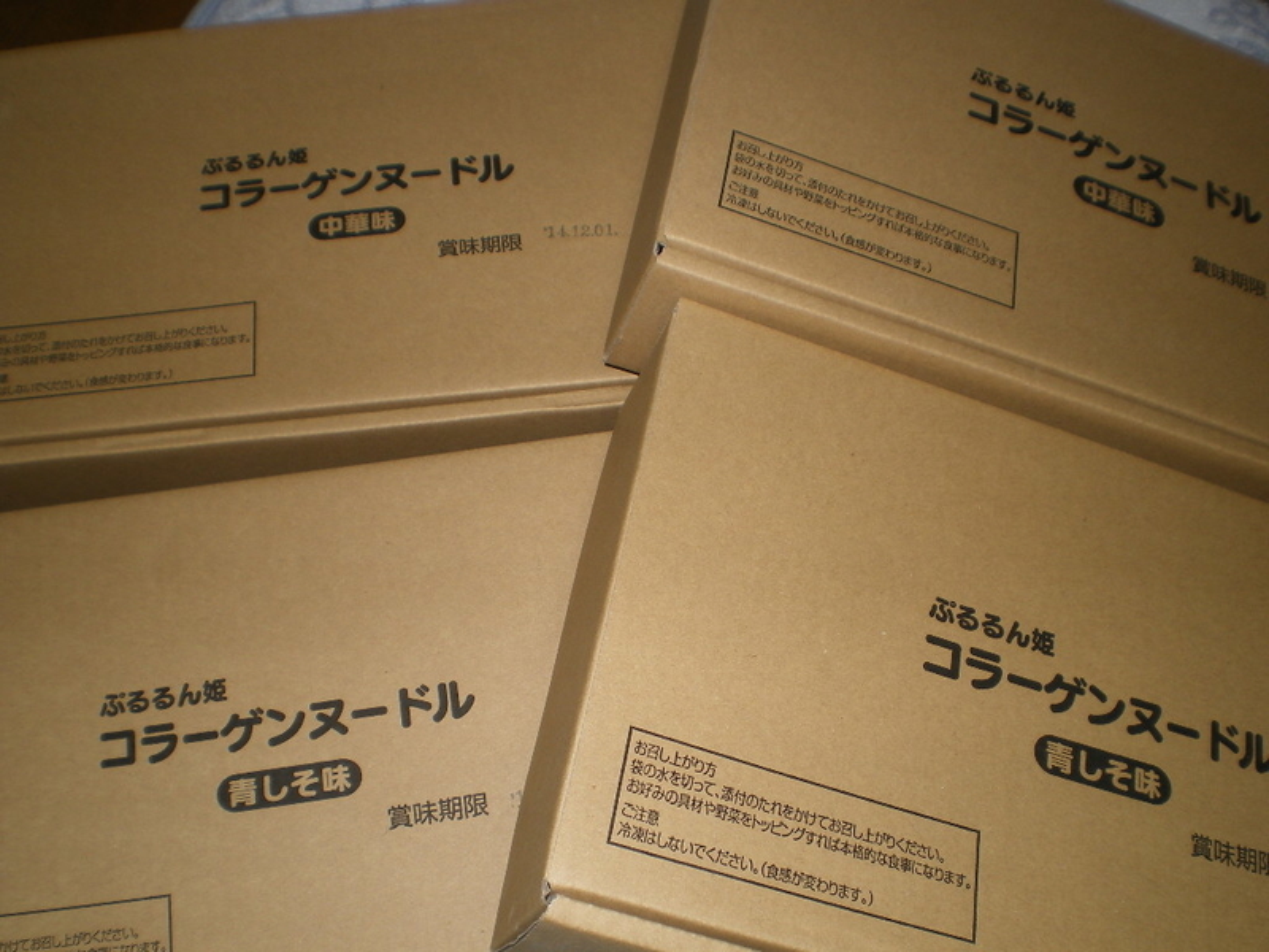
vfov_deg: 37.7
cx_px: 634
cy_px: 476
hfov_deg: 49.0
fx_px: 1393
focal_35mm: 38
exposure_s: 1/30
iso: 64
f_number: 4.6
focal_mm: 6.3
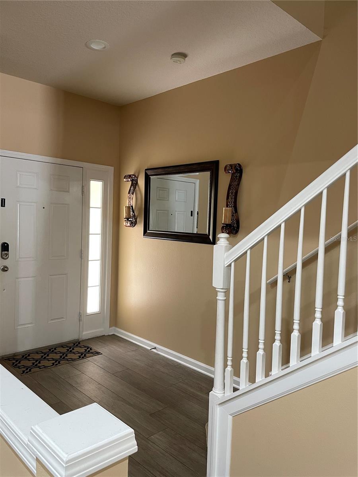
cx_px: 179
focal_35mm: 26
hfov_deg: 53.1
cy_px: 238
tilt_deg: -3.6
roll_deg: -0.7
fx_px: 359
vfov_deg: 67.3
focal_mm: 4.2
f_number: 1.6
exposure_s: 1/60
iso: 200
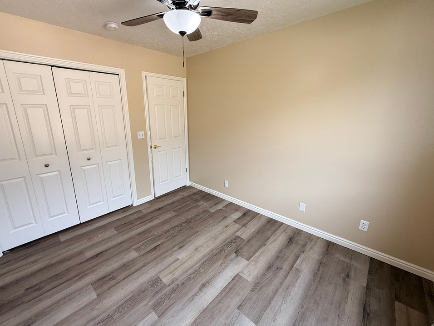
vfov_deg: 81.7
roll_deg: +0.6
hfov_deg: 98.1
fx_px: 188
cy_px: 156
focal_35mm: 15
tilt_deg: -11.7
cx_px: 206
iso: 80
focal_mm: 2.22
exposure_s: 1/99
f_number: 2.2
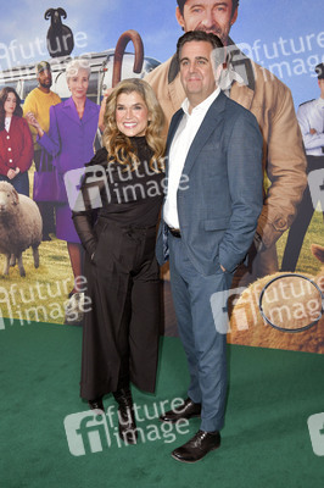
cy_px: 244
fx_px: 460
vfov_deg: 55.8
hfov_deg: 38.8
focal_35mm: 34
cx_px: 162
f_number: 5.6
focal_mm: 34
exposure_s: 1/200
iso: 1600
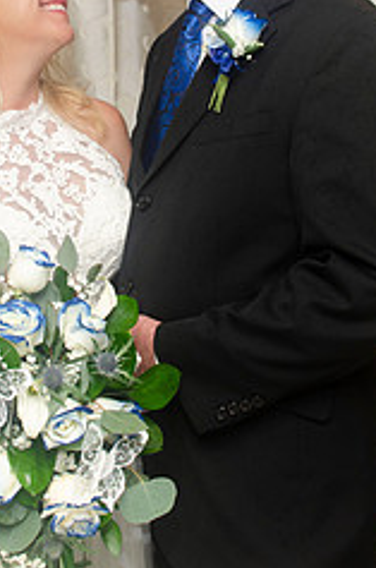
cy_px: 151
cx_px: 137
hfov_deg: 18.3
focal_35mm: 74
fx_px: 1164
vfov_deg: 27.1
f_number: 5.6
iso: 400
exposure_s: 1/30
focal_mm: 26
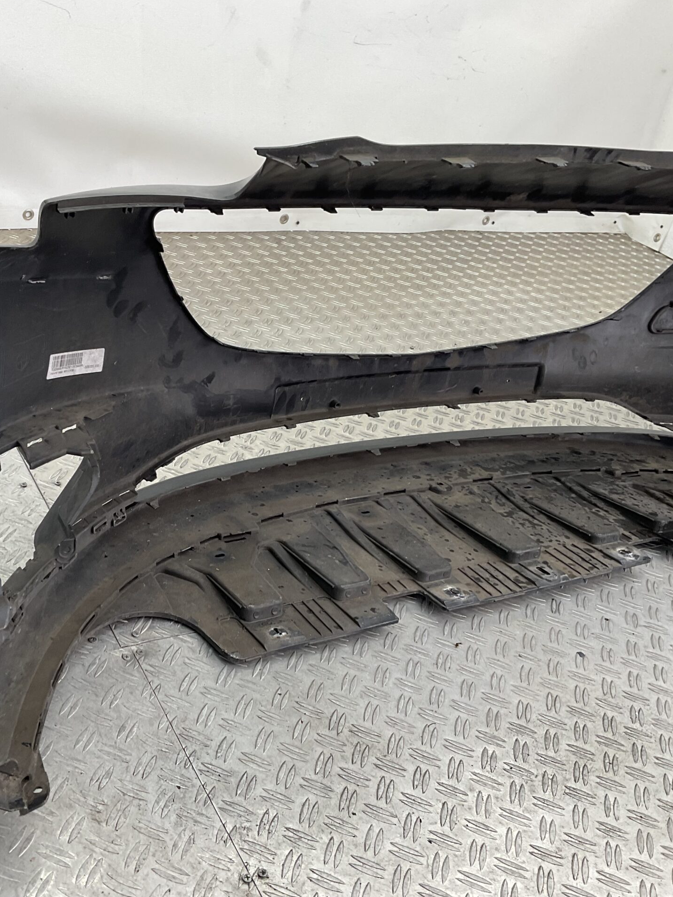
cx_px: 225
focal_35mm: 39
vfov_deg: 47.9
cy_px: 445
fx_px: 1011
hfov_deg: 36.4
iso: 32
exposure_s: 1/120
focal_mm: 3
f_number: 1.8
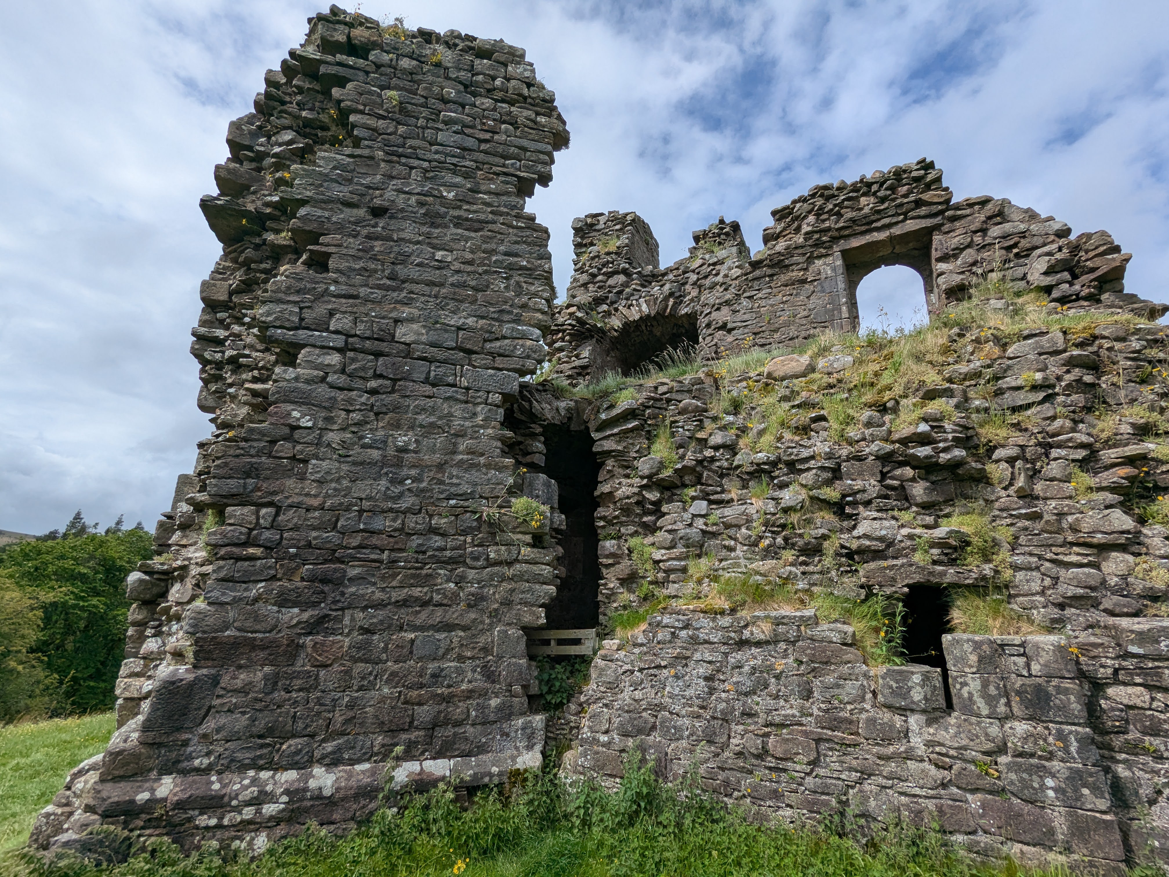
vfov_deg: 78.1
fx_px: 540
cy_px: 438
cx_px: 584
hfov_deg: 94.5
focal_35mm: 16
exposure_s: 1/2732
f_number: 2.2
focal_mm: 2.35
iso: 54
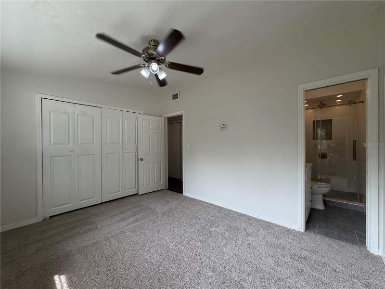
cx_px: 192
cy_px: 144
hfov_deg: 102.1
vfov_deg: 85.7
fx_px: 156
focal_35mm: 14
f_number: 2.2
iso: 64
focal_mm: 2.22
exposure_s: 1/132
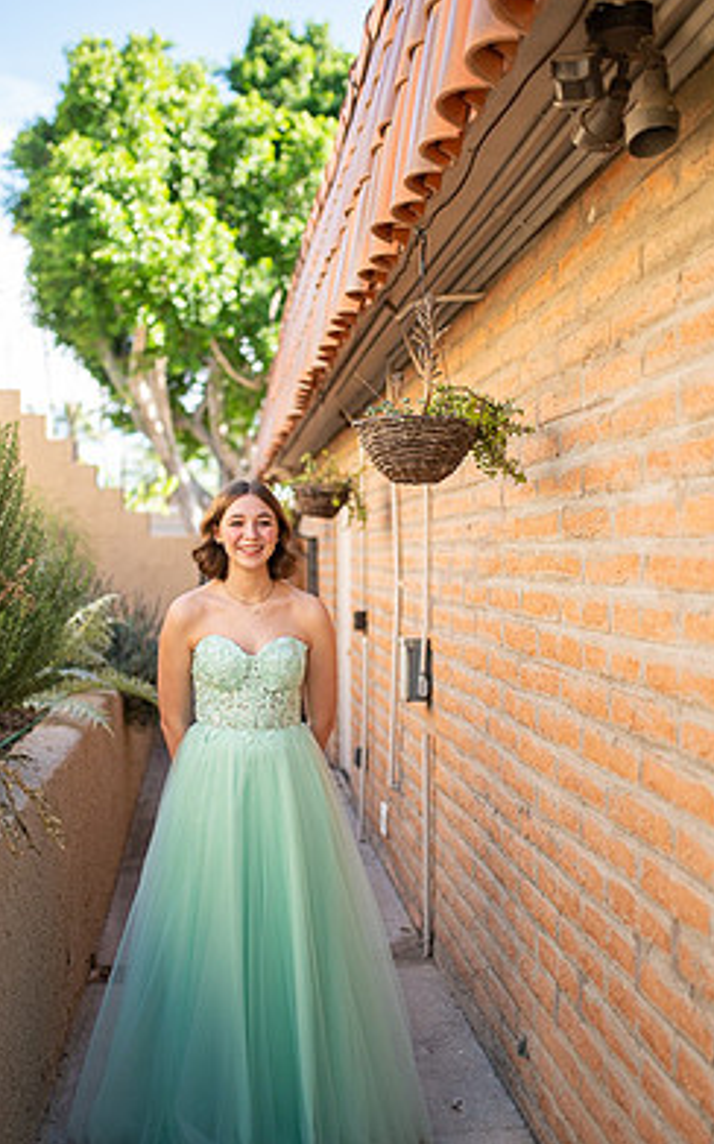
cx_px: 294
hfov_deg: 31.2
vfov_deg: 48.2
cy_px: 611
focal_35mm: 41
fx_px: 1278
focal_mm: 35
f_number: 1.4
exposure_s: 1/4000
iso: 400
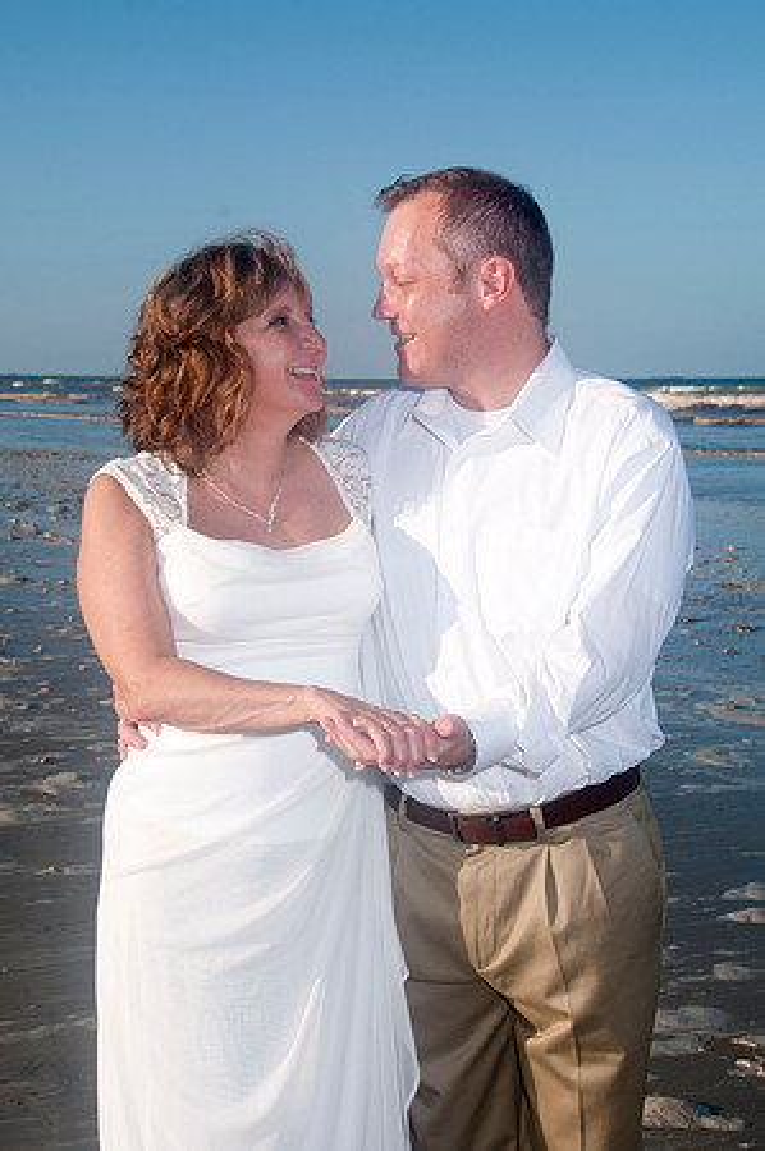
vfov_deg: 31.9
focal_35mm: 63
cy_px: 576
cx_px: 382
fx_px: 2013
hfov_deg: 21.5
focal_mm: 42
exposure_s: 1/250
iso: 100
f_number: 11
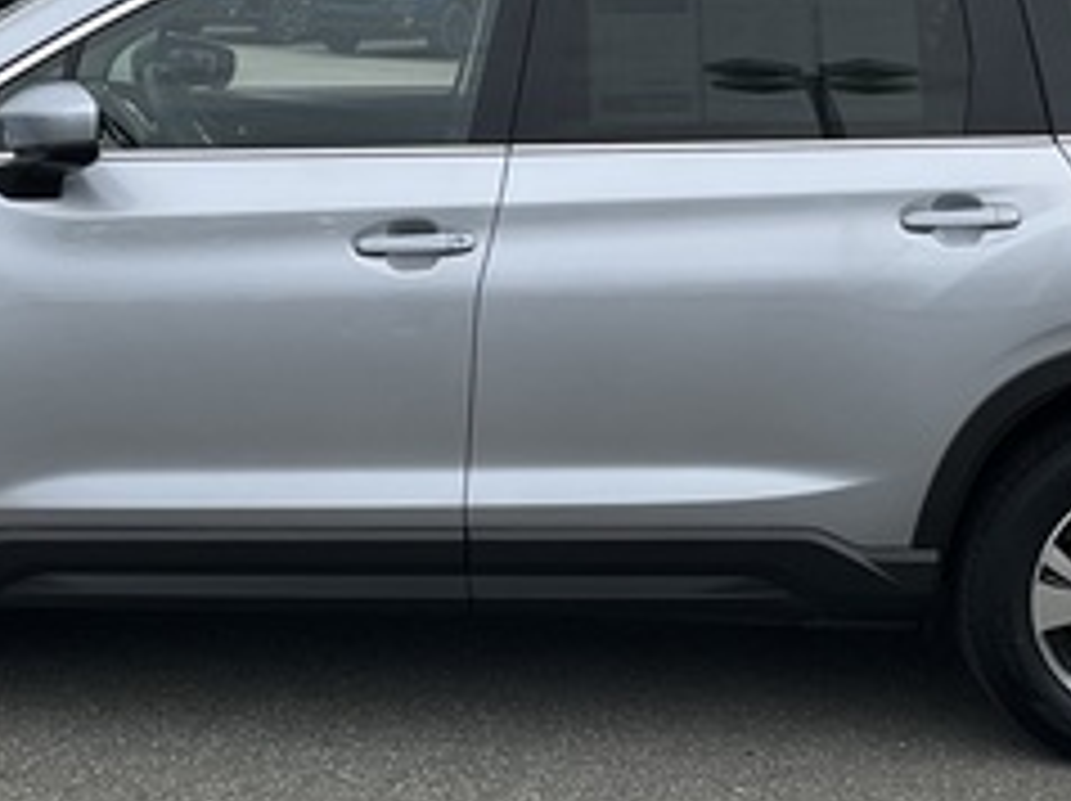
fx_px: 2411
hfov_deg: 25.0
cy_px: 306
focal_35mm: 78
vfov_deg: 18.8
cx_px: 558
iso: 25
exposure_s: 1/1534
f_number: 1.8
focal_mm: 3
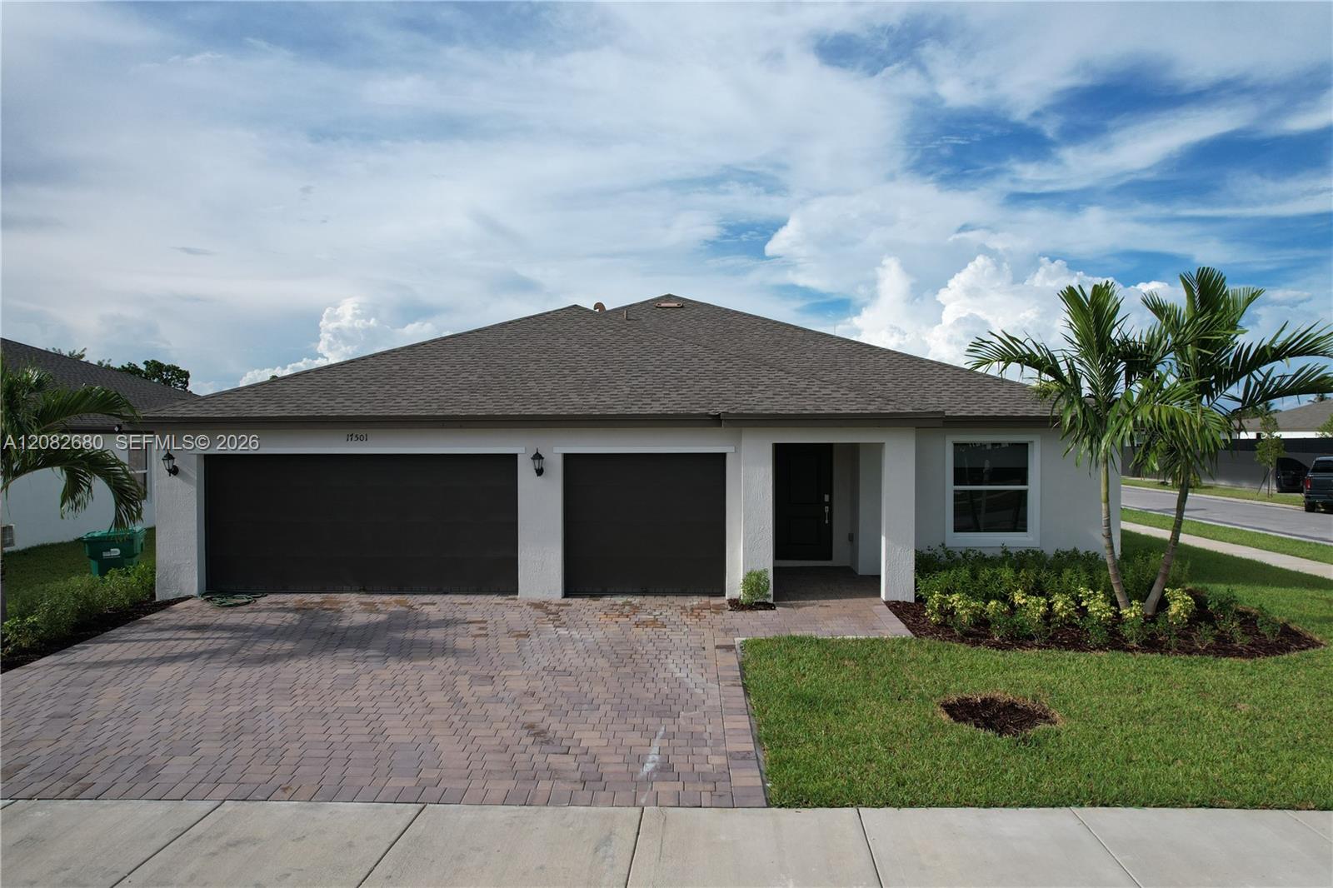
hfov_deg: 78.6
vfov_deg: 57.2
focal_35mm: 22
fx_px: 814
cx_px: 666
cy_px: 444
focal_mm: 8.38
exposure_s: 1/2500
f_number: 2.8
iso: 100
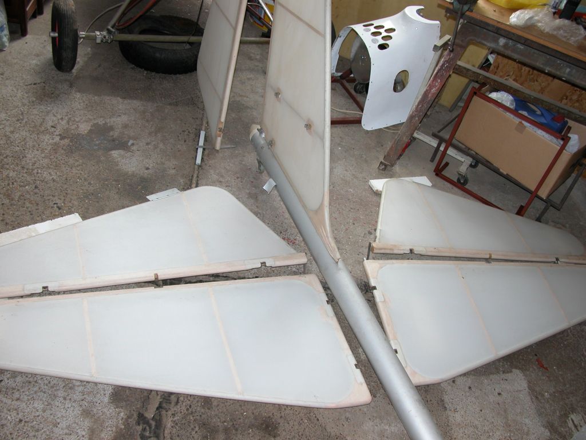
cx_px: 293
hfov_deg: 52.6
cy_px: 220
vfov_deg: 40.7
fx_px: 593
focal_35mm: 35
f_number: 2.8
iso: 100
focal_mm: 8.9
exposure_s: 1/30
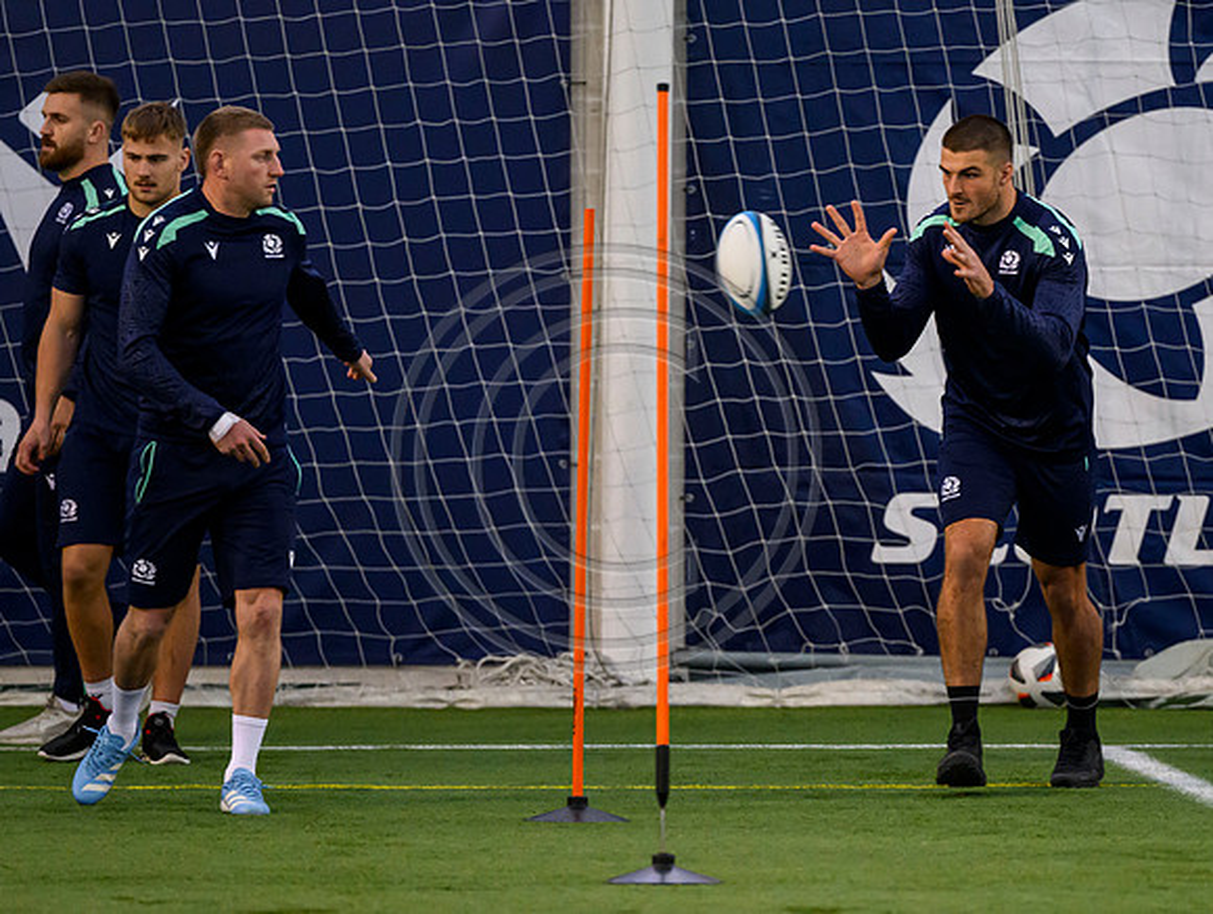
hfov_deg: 5.7
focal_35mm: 349
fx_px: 12235
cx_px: 950
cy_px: 483
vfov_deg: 4.3
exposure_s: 1/500
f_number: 2.8
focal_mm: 200
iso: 3200
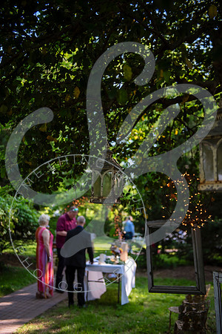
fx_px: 370
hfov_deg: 33.4
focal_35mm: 40
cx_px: 111
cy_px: 167
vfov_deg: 48.5
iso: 100
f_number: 2.8
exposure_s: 1/200
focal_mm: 40
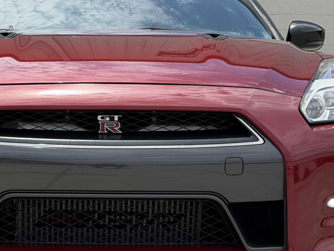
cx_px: 109
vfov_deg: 13.2
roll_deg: -1.2
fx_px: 1081
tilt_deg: -2.0
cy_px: 156
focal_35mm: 112
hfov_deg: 17.5
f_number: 1.78
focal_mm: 6.76
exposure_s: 1/6536
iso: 80
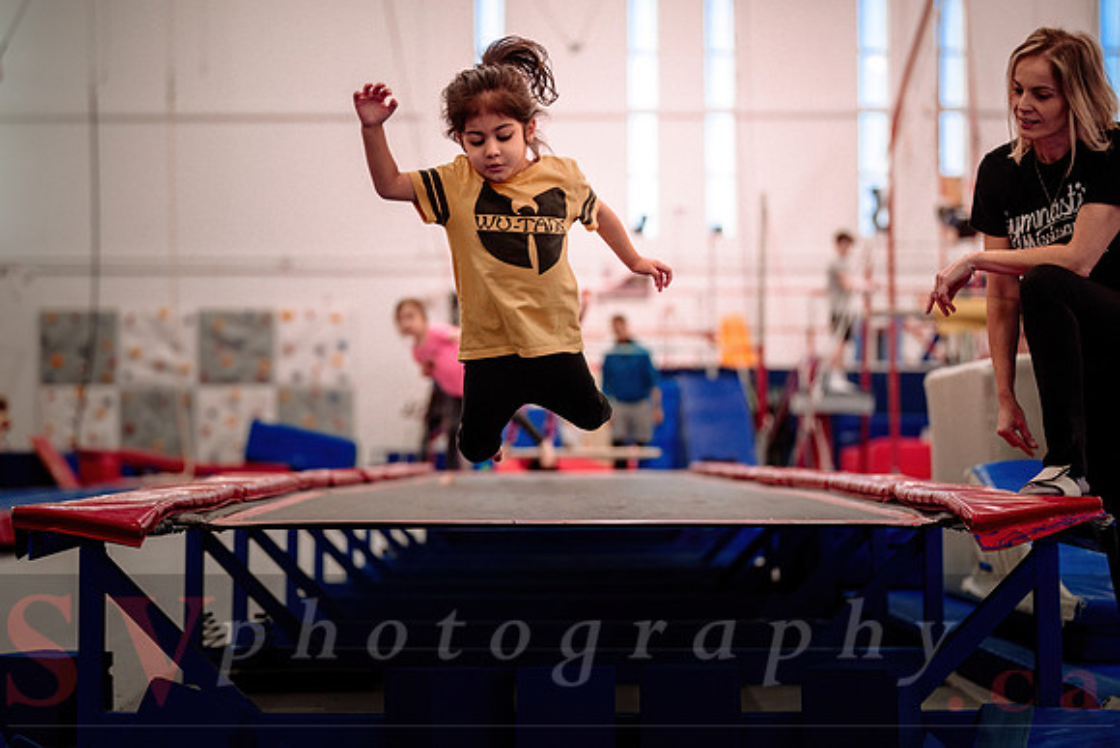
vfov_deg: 15.0
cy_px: 374
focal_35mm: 91
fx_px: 2841
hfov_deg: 22.3
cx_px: 556
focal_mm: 90
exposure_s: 1/400
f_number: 2.8
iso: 1600
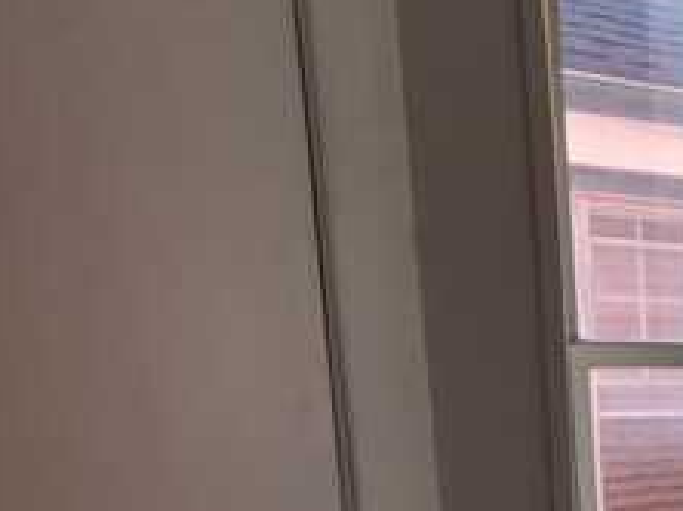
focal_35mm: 60
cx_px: 1018
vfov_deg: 22.5
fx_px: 1183
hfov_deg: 24.9
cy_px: 610
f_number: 2.2
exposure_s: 1/60
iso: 64
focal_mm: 1.74
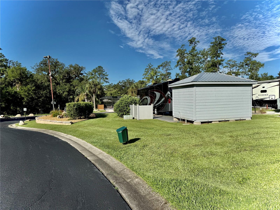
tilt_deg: -1.6
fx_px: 194
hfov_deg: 71.6
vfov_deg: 56.8
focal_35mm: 24
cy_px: 105
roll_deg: +0.6
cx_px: 140
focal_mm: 6.76
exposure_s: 1/6173
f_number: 1.78
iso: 80
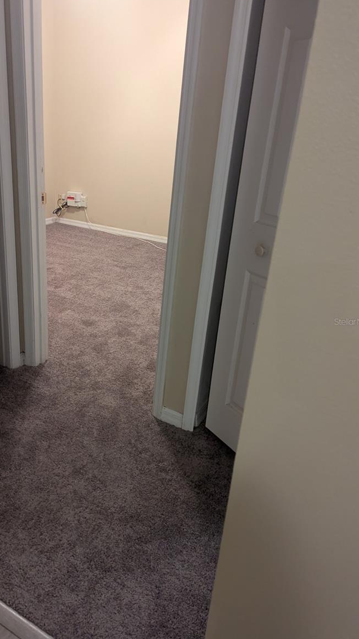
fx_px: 457
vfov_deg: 69.9
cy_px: 321
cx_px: 125
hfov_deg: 42.4
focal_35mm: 27
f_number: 1.85
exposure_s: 1/78.8
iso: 1213
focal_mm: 6.81
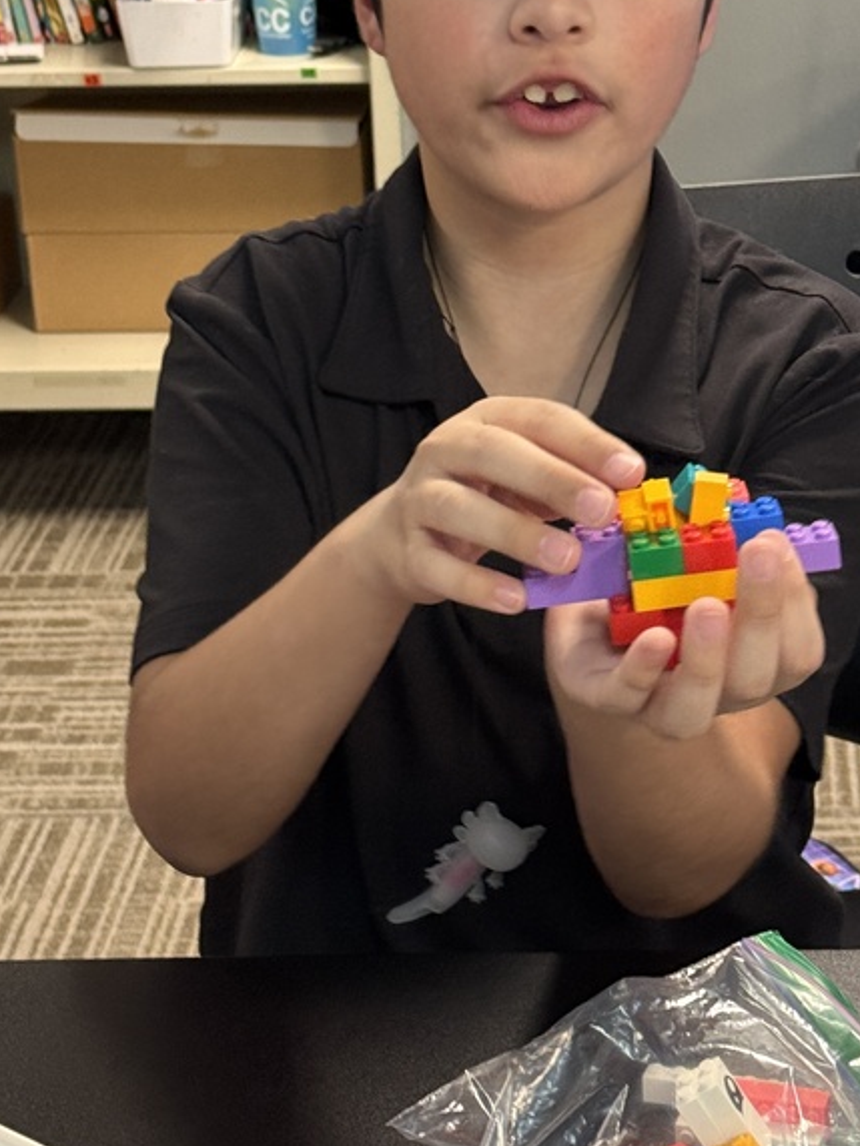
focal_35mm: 86
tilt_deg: -19.5
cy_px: 451
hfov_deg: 17.1
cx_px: 571
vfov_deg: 22.7
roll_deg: +0.6
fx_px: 2849
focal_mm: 6.76
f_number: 1.78
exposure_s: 1/40
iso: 320
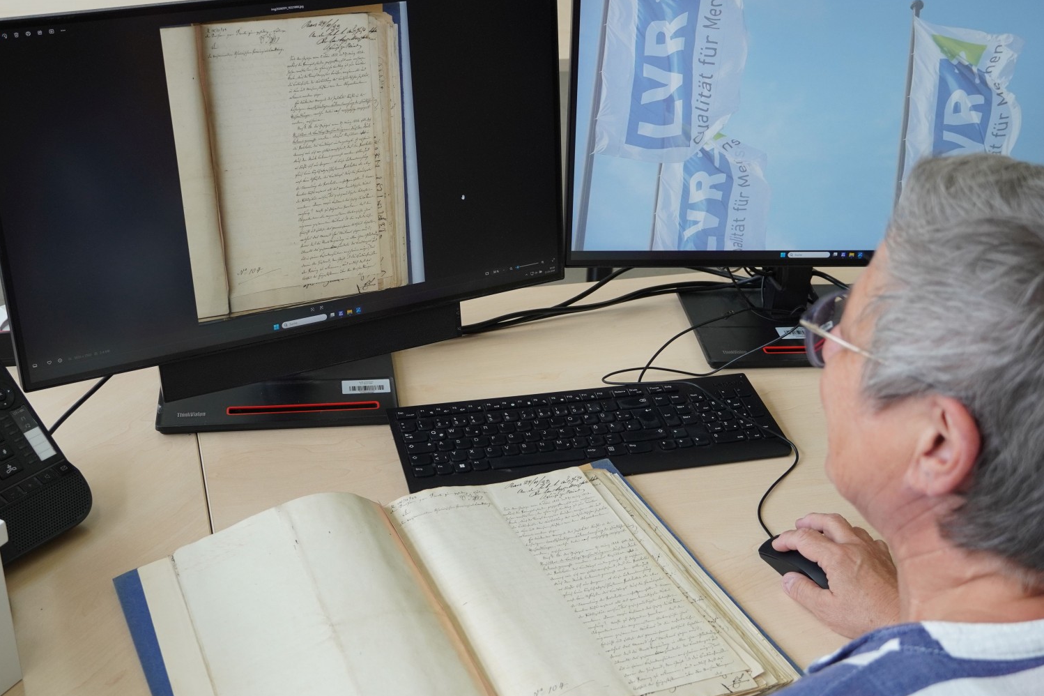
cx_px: 533
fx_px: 1450
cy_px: 377
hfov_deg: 39.6
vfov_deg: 27.0
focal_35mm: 50
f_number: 4
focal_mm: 26
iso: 500
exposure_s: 1/160
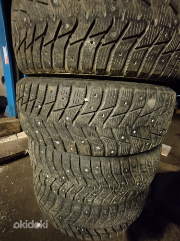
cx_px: 90
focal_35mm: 16
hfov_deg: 78.1
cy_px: 120
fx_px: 111
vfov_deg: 94.5
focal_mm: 1.65
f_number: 2.2
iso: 1800
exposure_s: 1/14.3
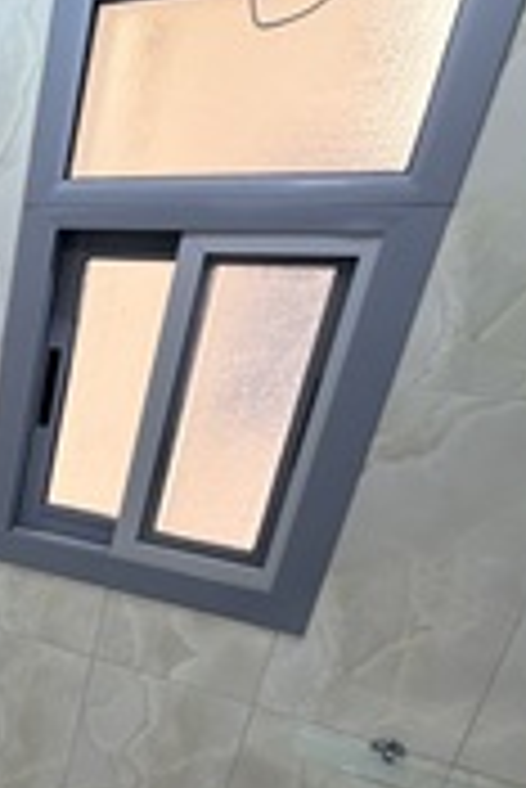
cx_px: -250
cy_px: 610
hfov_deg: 26.3
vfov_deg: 48.3
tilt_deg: -23.3
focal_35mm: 38
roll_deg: -1.9
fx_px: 831
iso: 200
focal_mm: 2.22
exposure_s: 1/50
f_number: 2.2
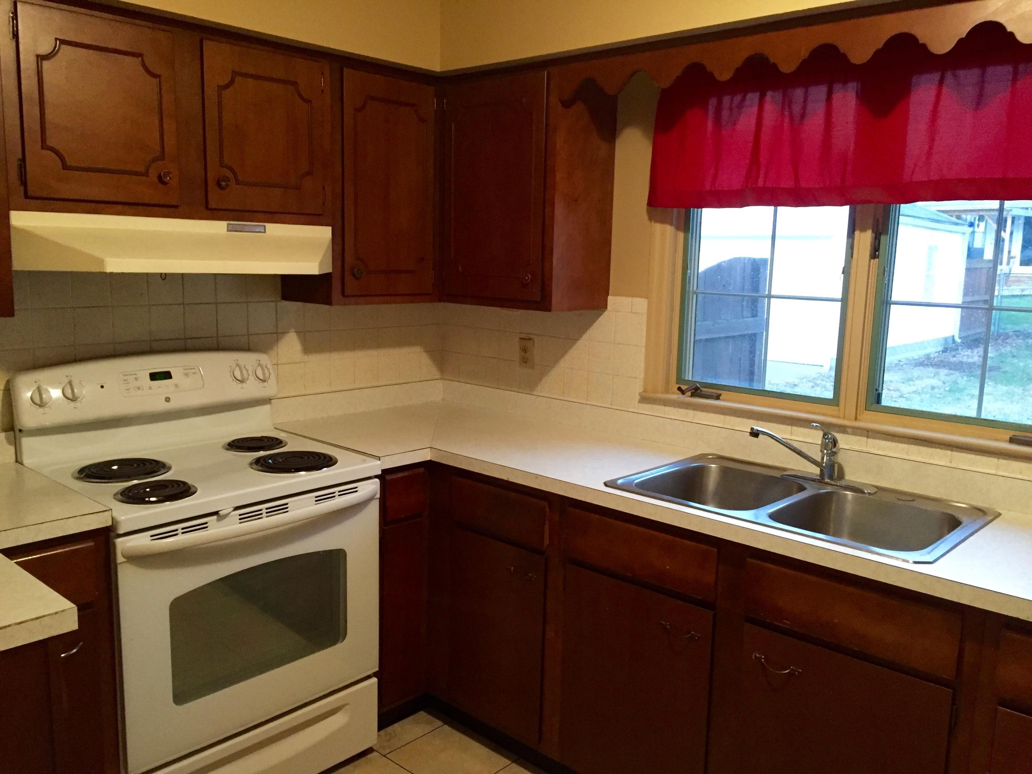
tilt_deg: -9.1
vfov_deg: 48.2
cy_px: 387
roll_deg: -0.7
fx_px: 865
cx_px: 516
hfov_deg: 61.7
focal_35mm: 29
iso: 320
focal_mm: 4.15
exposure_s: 1/30
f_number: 2.2
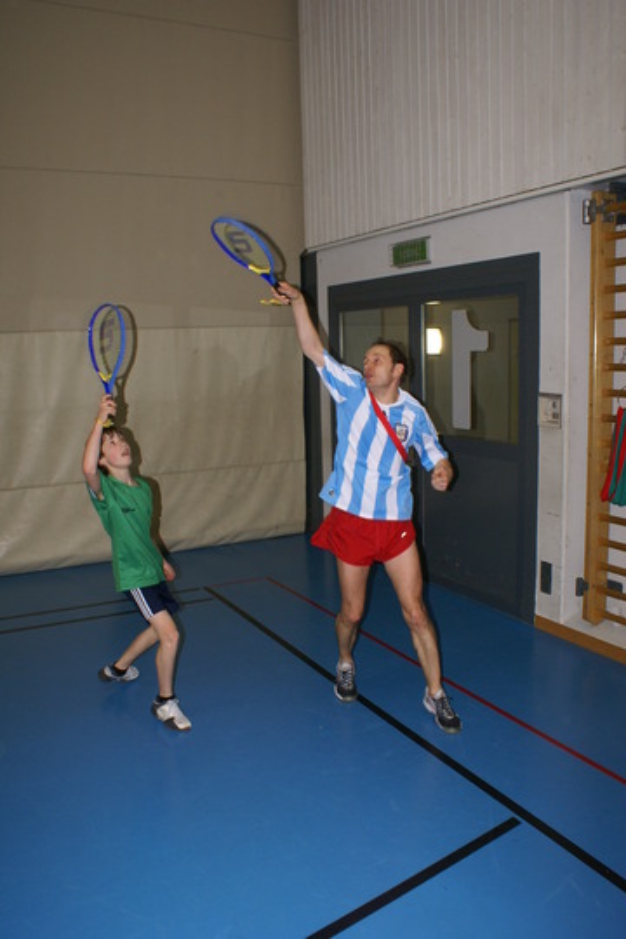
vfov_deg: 61.9
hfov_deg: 43.6
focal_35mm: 30
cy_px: 470
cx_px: 313
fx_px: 782
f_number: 5.6
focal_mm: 20
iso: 400
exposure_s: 1/60
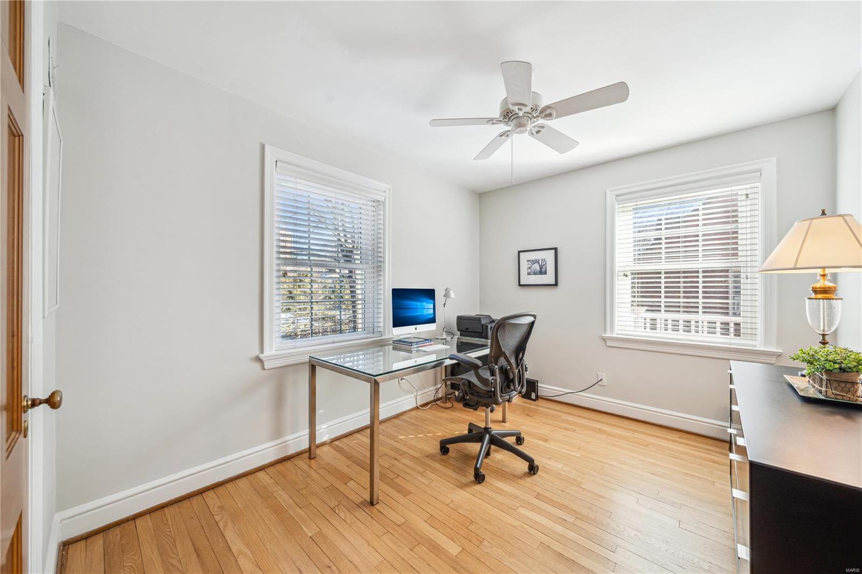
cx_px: 431
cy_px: 287
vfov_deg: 85.4
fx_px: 311
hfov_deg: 108.3
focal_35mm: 13
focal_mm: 13
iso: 400
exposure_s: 1/50
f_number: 8
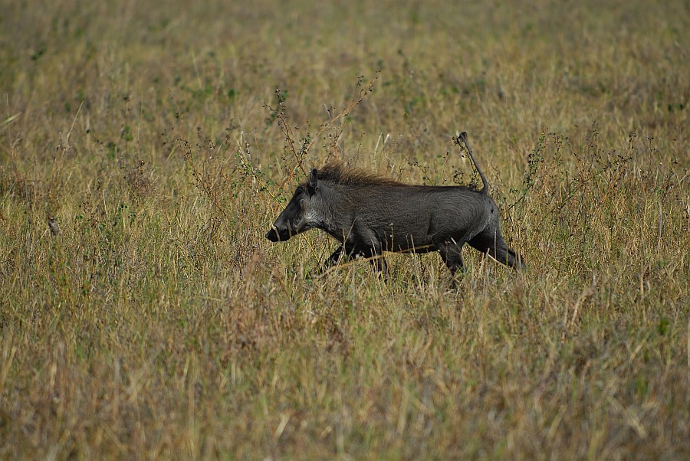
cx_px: 345
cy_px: 230
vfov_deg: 4.6
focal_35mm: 300
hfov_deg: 6.9
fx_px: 5755
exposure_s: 1/2500
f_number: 2.8
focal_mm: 200
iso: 100
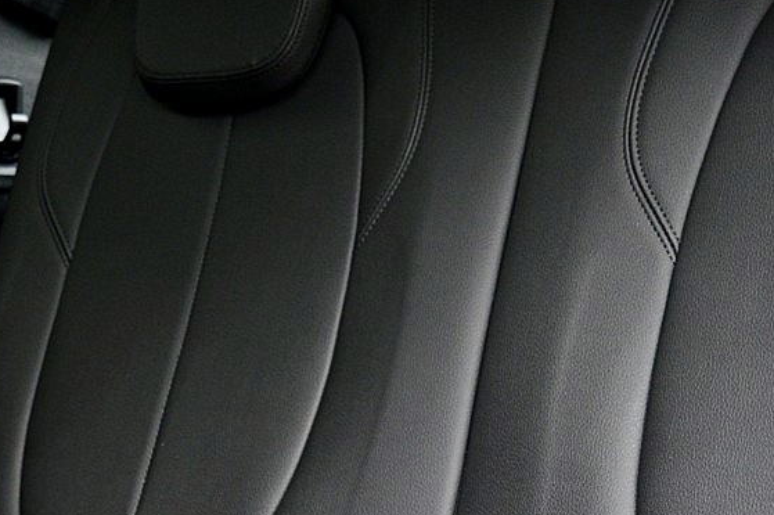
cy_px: 429
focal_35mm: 91
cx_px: 374
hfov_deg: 22.3
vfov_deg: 14.8
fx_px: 1965
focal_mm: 21
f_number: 3.8
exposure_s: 1/50
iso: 800
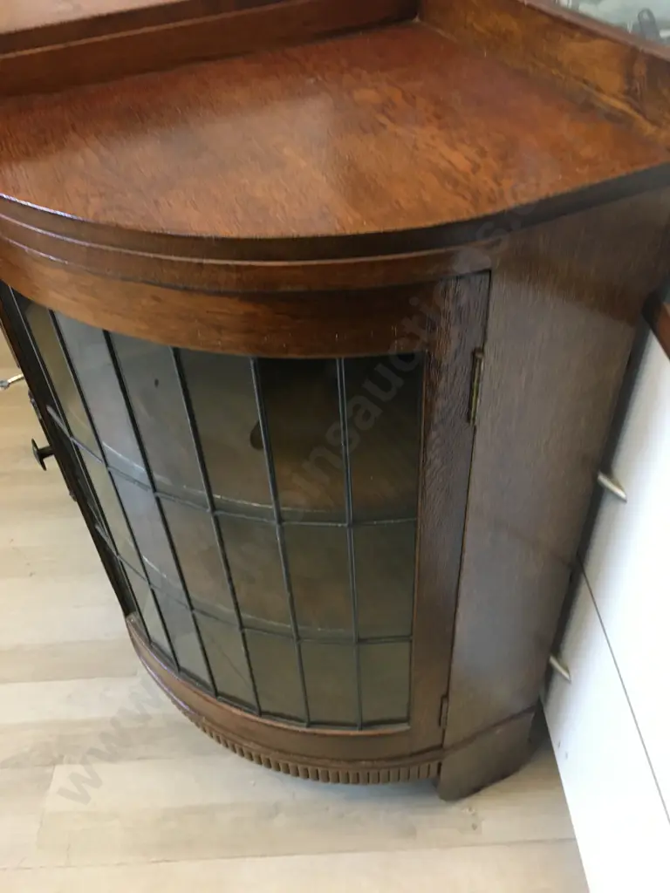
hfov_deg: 48.2
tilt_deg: -43.9
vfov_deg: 61.7
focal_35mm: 29
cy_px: 446
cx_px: 335
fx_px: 748
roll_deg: +2.1
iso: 200
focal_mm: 4.15
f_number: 2.2
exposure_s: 1/20
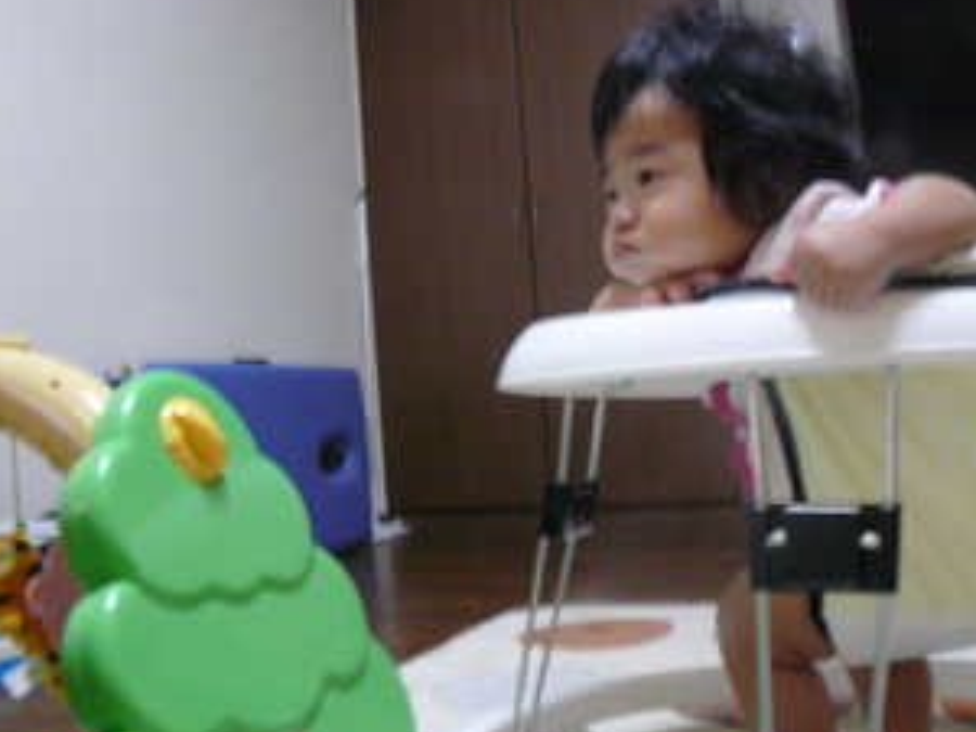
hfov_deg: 39.7
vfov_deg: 30.3
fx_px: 1353
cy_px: 384
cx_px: 485
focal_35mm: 48
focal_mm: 6
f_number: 2.8
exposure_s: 1/8
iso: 200
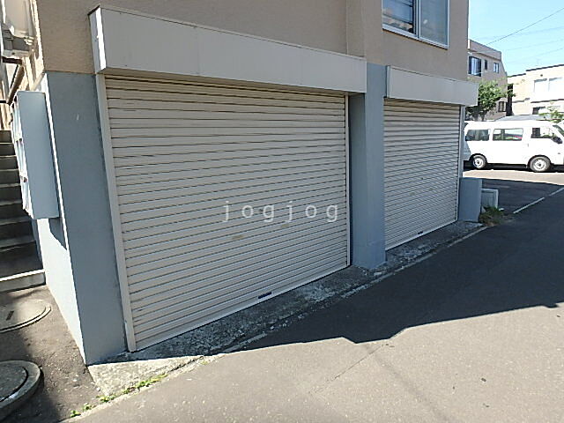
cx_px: 282
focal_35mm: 21
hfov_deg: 79.0
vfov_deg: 63.4
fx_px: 342
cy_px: 212
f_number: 3.5
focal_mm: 3.7
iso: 125
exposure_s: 1/400
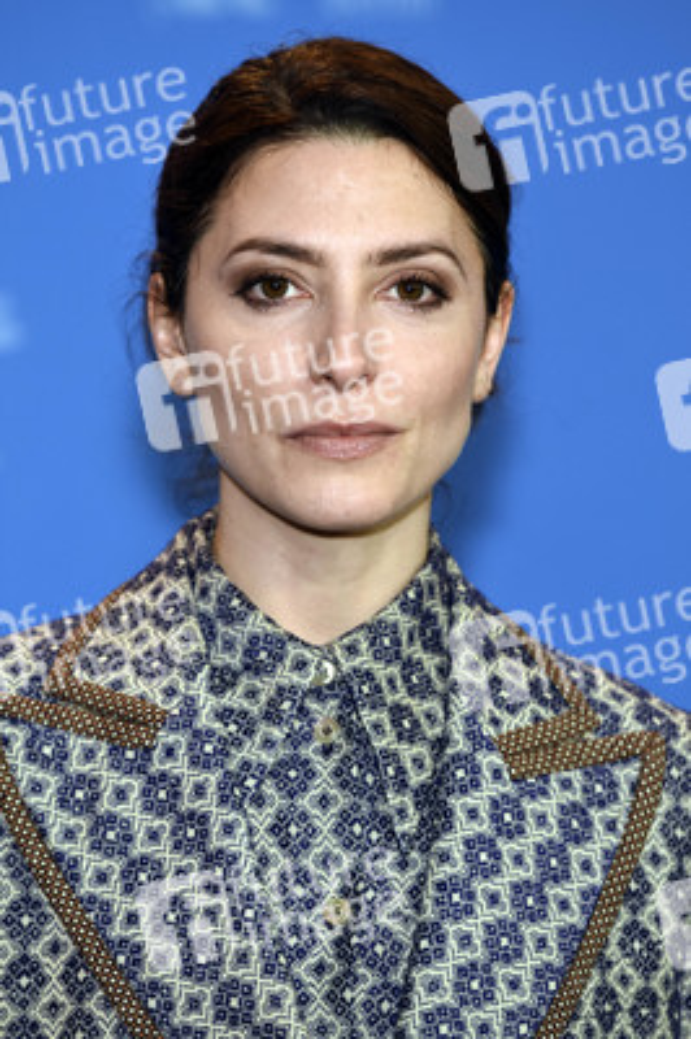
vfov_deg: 7.9
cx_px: 346
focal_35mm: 262
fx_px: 7570
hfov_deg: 5.2
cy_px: 520
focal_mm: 175
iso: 640
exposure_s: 1/400
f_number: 3.5
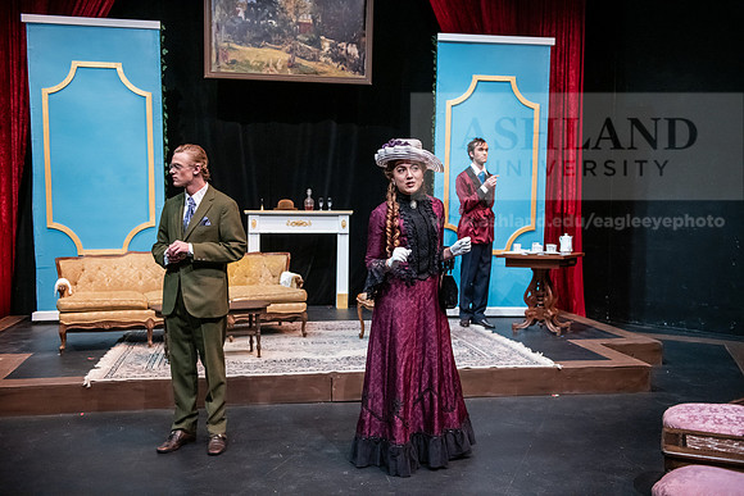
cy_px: 248
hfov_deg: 50.7
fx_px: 785
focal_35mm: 38
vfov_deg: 35.1
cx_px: 372
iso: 3200
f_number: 3.2
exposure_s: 1/200
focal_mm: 38
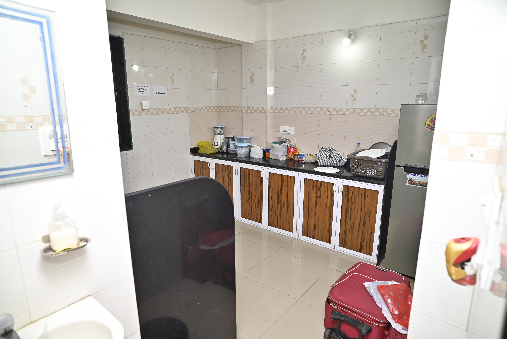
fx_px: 282
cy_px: 170
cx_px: 254
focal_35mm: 20
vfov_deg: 62.0
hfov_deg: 84.0
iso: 640
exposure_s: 1/100
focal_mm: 20
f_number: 4
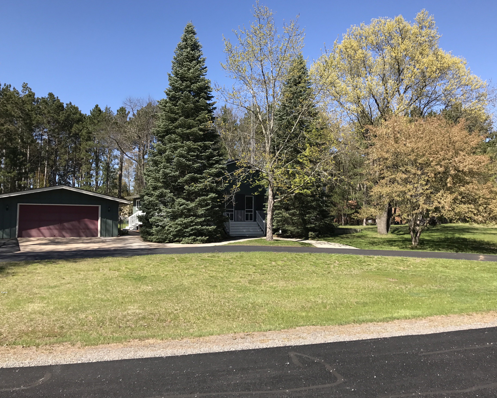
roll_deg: -0.9
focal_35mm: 30
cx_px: 245
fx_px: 441
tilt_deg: +3.2
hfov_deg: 58.8
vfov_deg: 48.5
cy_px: 194
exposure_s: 1/1312
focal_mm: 3.99
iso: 20
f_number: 1.8
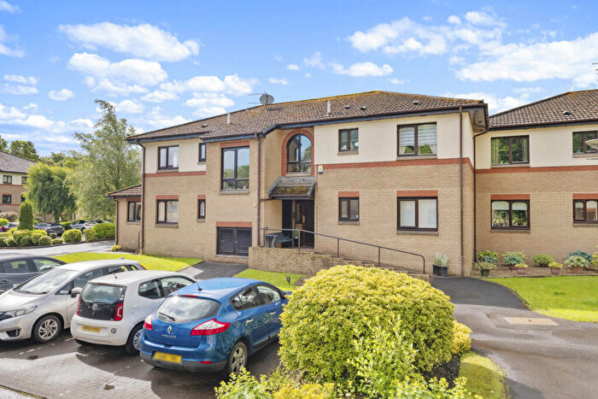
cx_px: 299
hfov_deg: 73.7
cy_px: 200
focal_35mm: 24
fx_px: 399
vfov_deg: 53.2
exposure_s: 1/1000
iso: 640
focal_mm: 24
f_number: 8
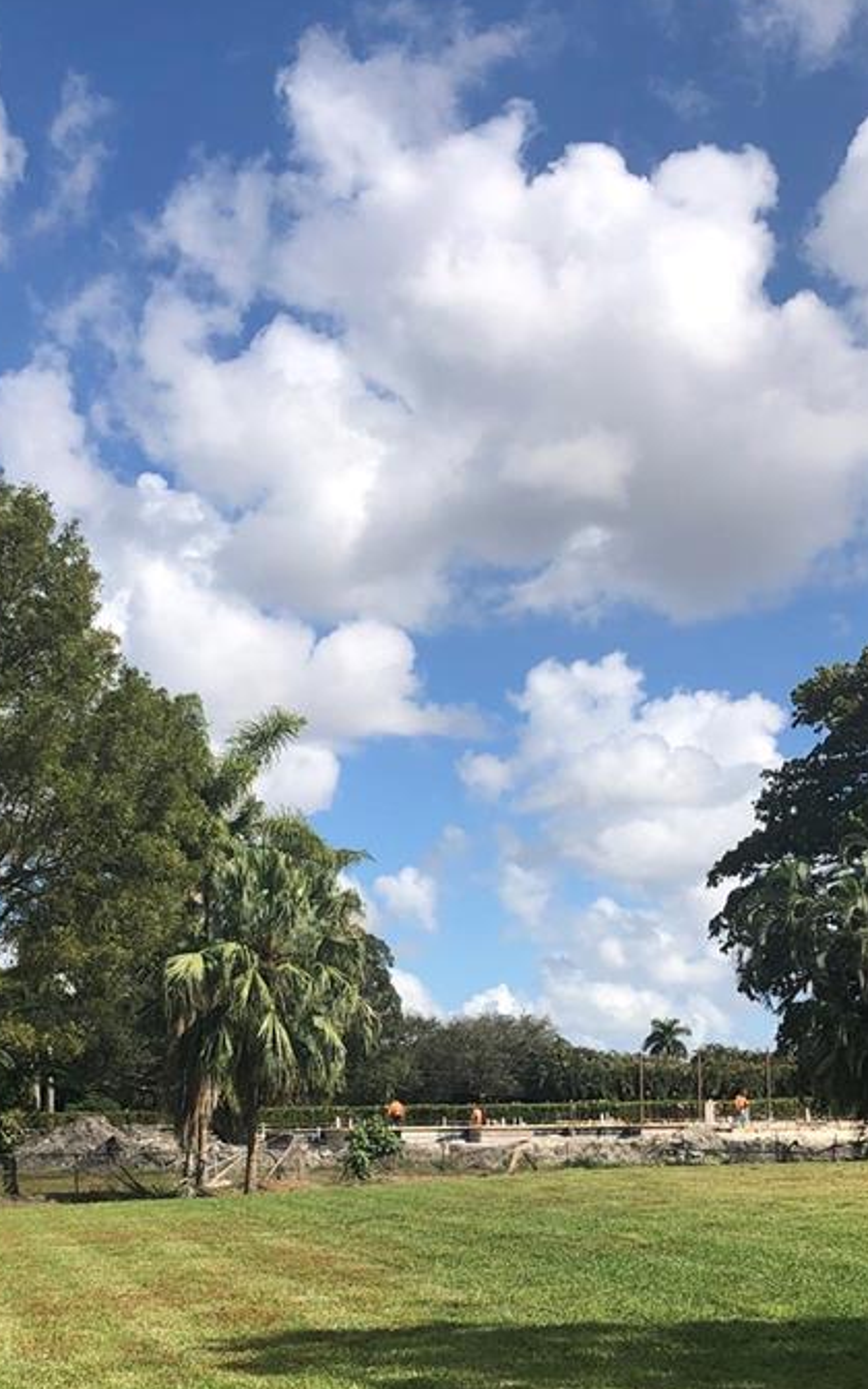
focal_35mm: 53
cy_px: 1050
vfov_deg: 37.2
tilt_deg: +4.0
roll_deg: +0.6
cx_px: 304
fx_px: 2006
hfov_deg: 24.3
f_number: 1.8
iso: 20
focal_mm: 3.99
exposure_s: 1/2558
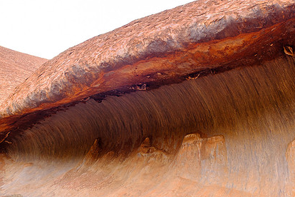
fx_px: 172
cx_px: 185
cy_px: 127
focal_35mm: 21
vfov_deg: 58.5
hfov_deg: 79.6
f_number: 5.6
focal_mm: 10
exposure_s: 1/18
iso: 200
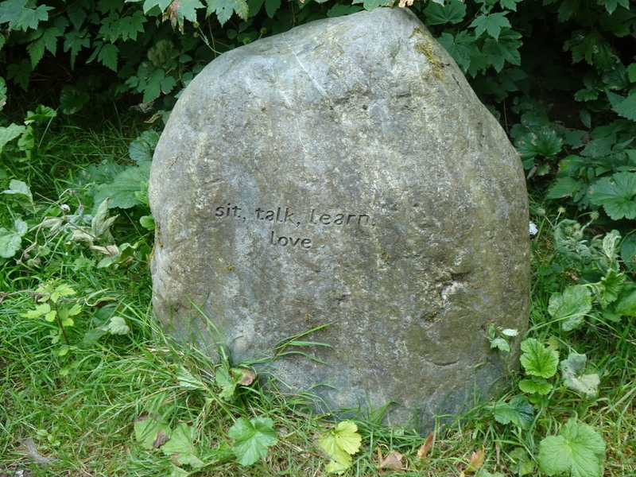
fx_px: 790
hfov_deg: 43.9
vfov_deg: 33.6
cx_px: 318
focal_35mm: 43
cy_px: 238
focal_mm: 7.06
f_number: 4
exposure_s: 1/50
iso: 125
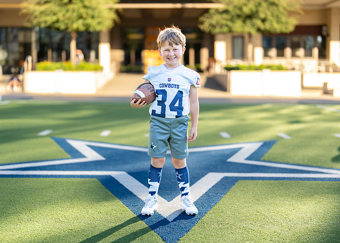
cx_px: 170
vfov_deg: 24.0
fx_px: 572
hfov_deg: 33.1
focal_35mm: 59
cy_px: 110
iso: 100
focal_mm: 50
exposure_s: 1/1600
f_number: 1.2
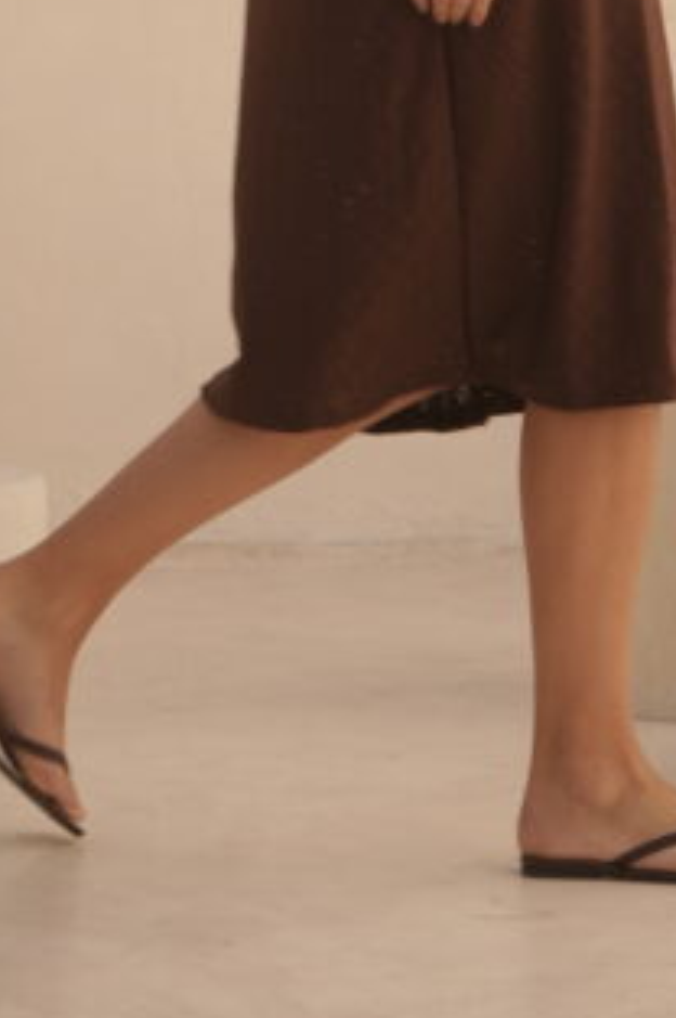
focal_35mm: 144
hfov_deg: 9.5
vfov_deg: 13.9
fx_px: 4065
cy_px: -202
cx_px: 419
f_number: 11
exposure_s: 1/125
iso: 200
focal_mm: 50
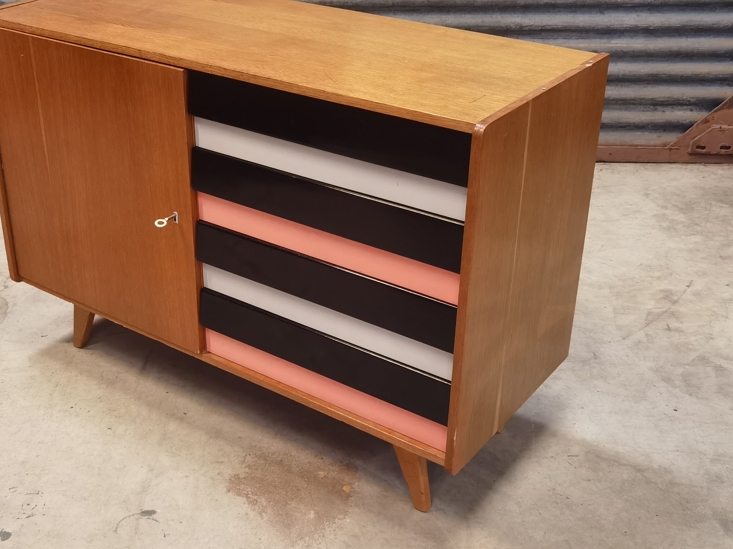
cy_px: 265
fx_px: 953
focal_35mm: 45
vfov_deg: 32.2
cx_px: 311
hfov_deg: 42.0
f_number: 1.9
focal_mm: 6.71
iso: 640
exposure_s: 1/33.3
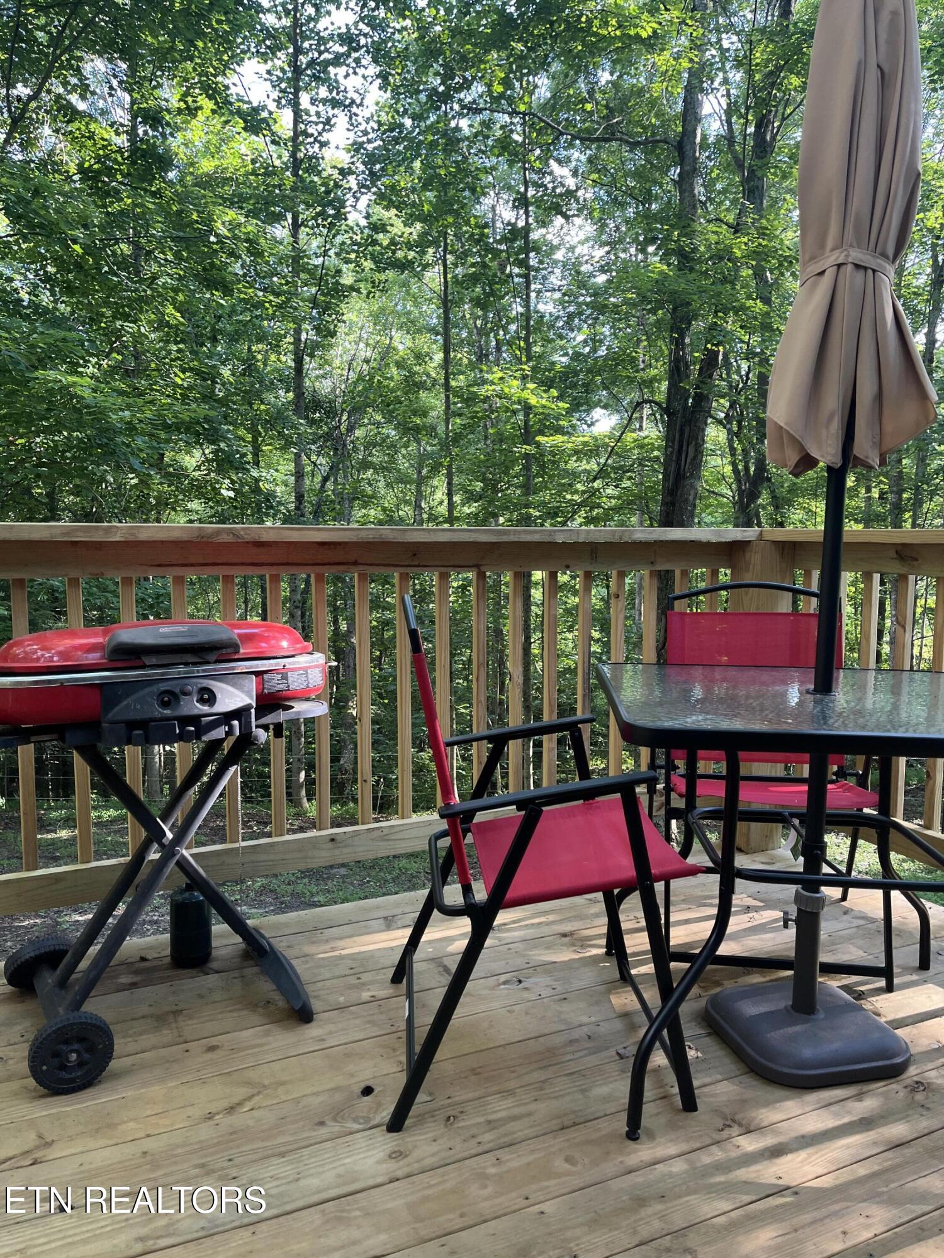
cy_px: 629
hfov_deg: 53.1
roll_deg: +0.6
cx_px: 472
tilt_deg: -6.4
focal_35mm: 26
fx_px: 945
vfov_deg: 67.3
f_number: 1.6
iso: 100
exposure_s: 1/121
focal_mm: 5.1
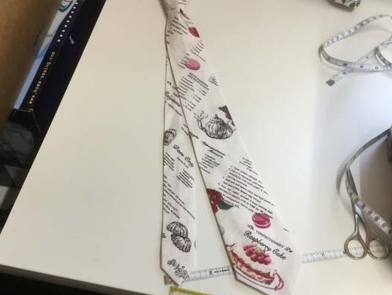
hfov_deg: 48.9
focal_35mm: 38
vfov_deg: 37.7
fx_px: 431
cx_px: 184
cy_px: 167
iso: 25
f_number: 2.4
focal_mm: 3.3
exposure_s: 1/33
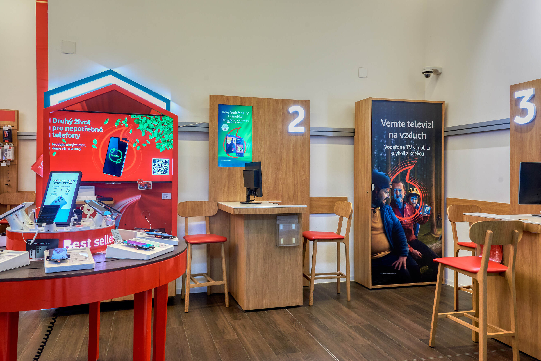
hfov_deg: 65.5
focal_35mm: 28
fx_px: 421
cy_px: 180
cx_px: 270
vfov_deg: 46.4
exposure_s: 1/30
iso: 1250
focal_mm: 28
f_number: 7.1
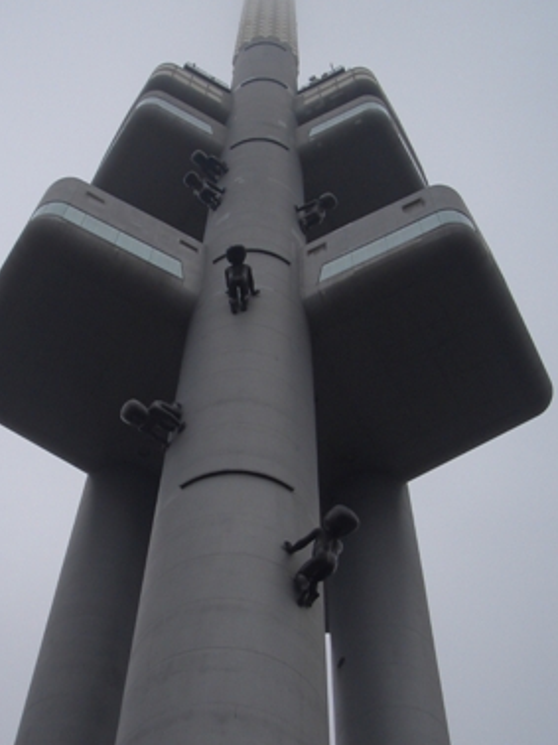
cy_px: 406
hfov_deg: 26.5
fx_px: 1183
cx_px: 245
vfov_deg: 34.9
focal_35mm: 55
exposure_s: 1/400
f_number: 2.6
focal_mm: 5.8
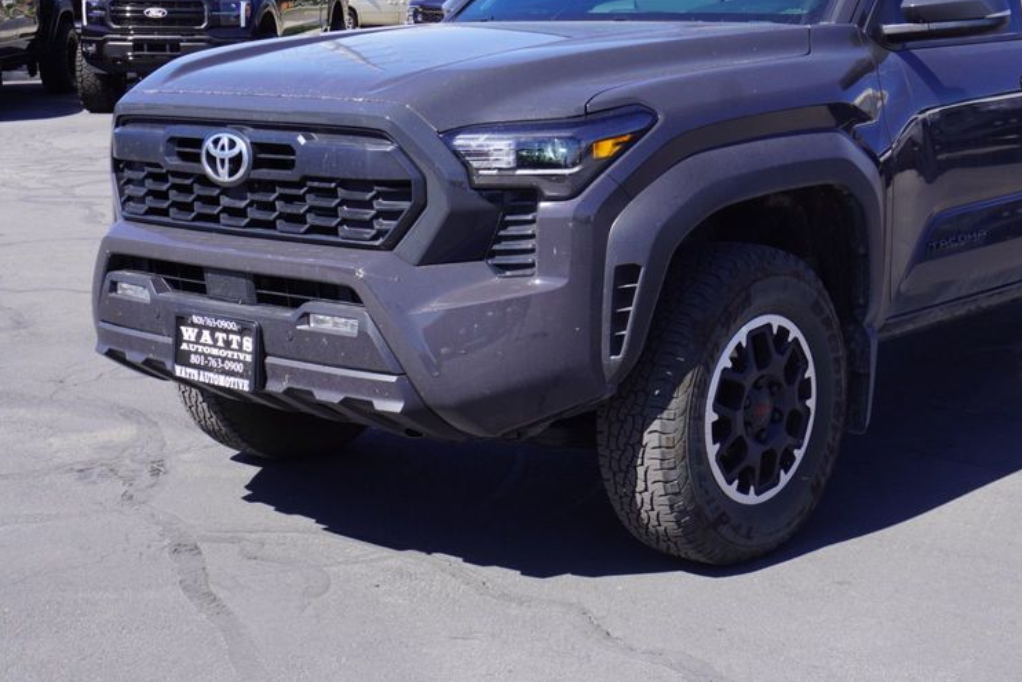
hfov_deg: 34.2
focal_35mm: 58
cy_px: 226
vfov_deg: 23.3
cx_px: 672
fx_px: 1647
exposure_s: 1/125
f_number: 9
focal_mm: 28
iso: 100
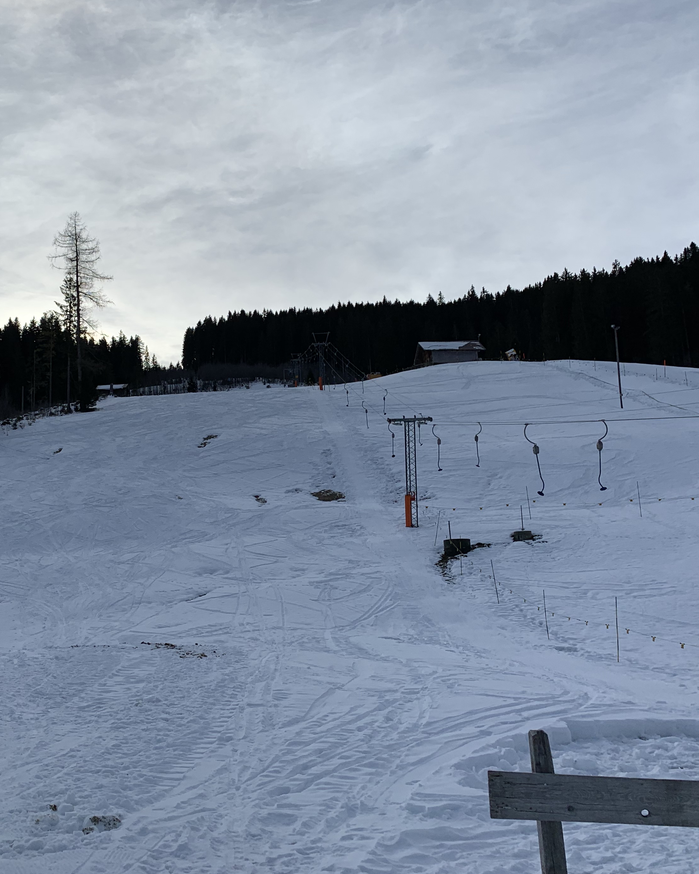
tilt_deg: +12.3
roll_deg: +1.6
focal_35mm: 37
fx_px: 957
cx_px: 206
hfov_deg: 39.4
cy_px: 421
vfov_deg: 49.1
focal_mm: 4.25
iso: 25
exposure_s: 1/5128
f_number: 1.8
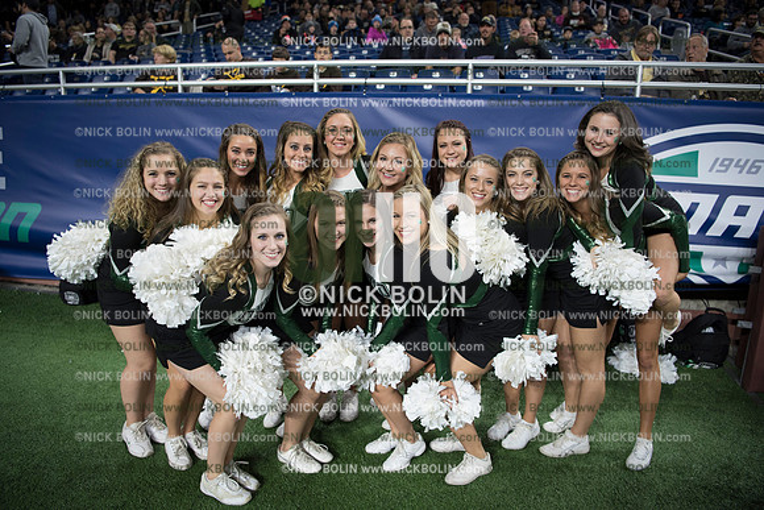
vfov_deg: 53.2
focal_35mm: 24
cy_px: 255
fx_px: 509
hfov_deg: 73.7
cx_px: 382
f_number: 2.8
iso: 1250
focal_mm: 24
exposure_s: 1/800
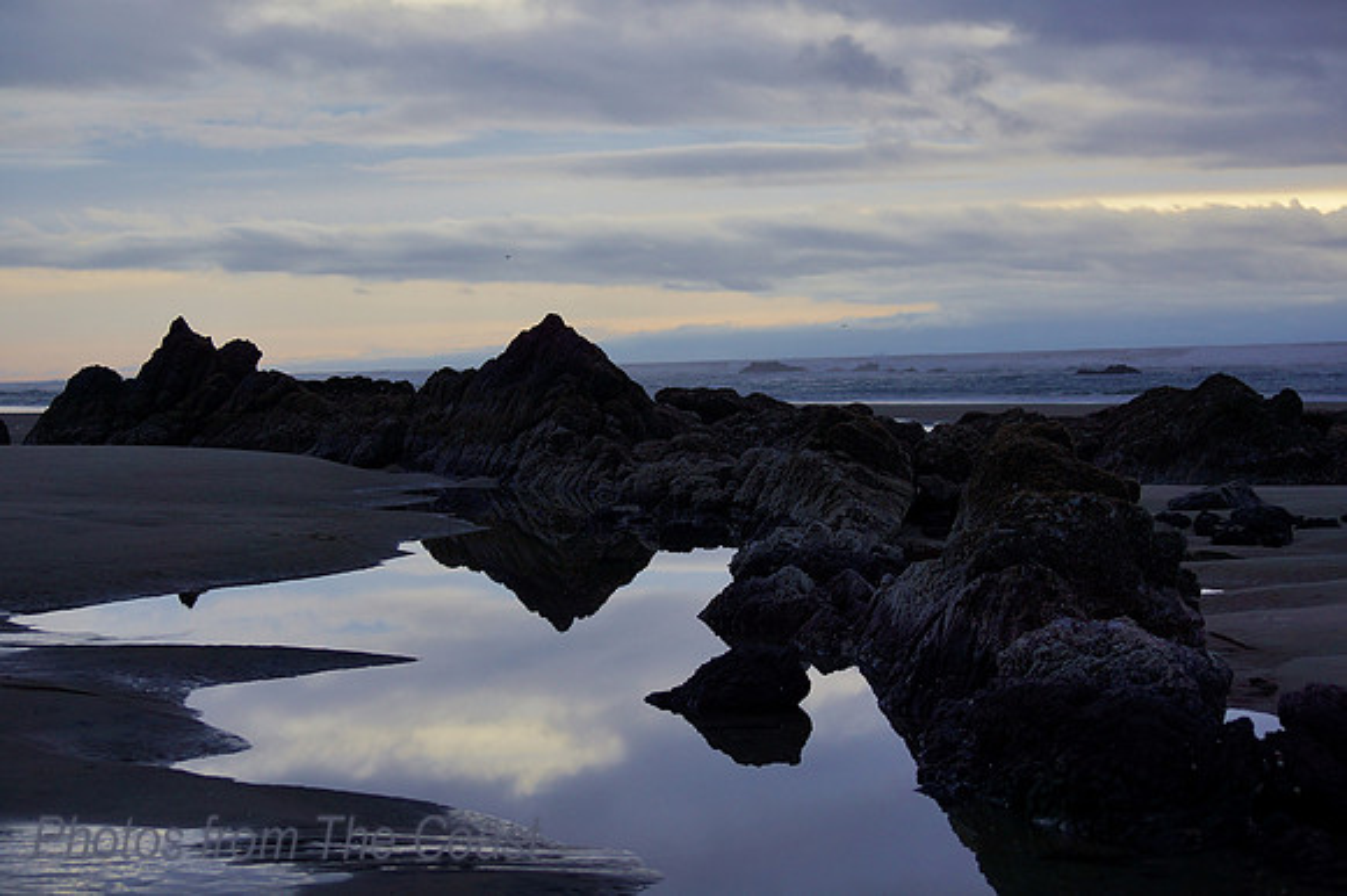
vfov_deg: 13.0
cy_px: 448
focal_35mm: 105
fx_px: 3926
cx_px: 674
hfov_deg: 19.5
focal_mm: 70
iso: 160
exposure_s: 1/125
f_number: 4.5
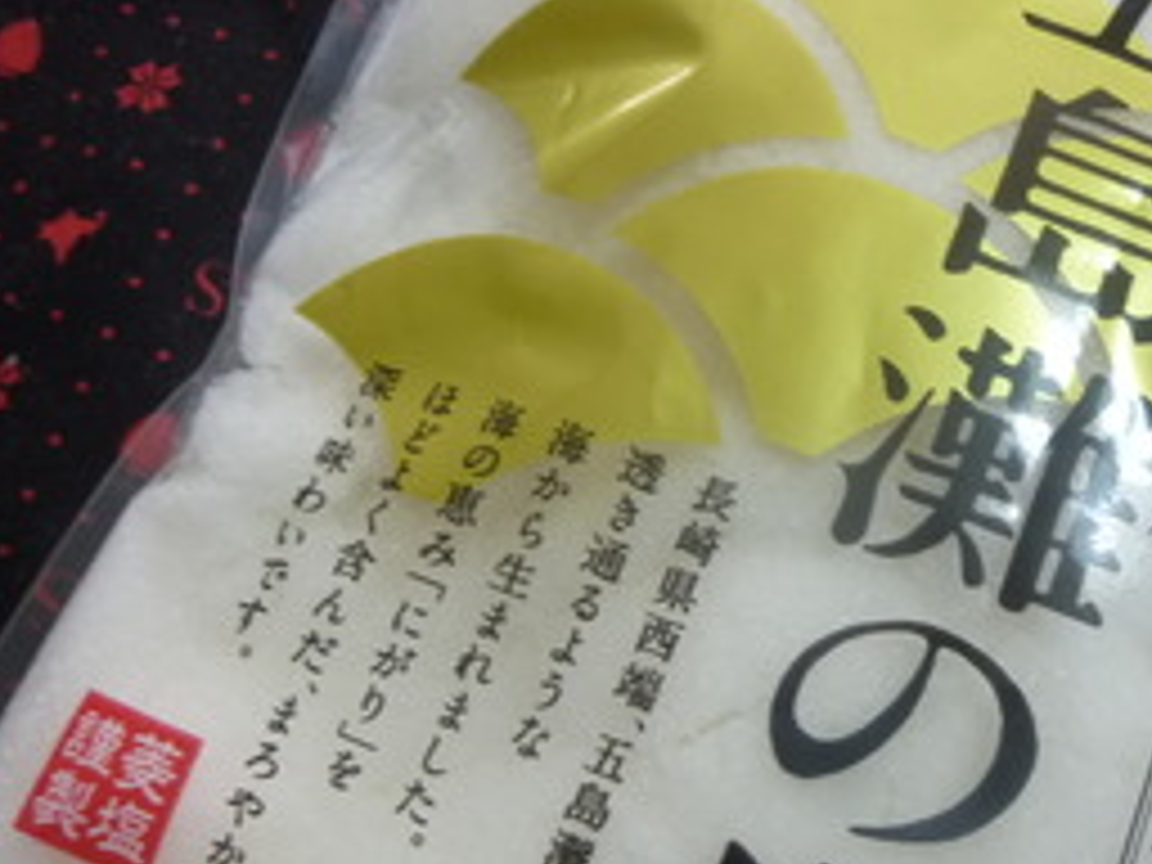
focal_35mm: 41
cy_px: 515
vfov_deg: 35.0
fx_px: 1364
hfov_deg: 44.8
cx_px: 801
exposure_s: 1/30
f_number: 3.3
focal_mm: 4.5
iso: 160
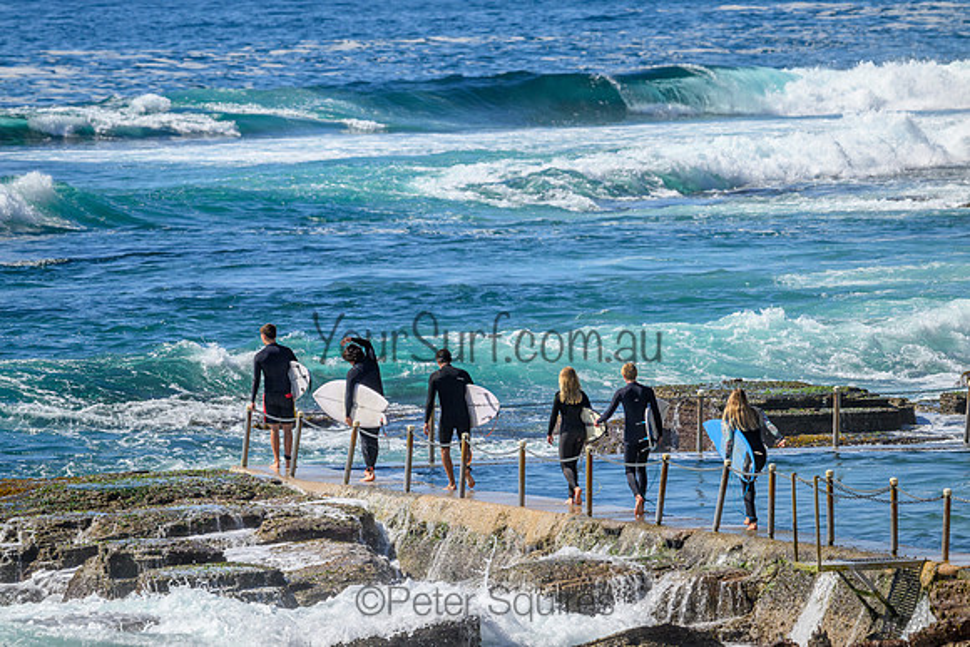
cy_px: 324
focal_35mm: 440
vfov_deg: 3.1
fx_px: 11858
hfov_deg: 4.7
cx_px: 485
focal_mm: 440
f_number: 11
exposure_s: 1/2000
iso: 1000
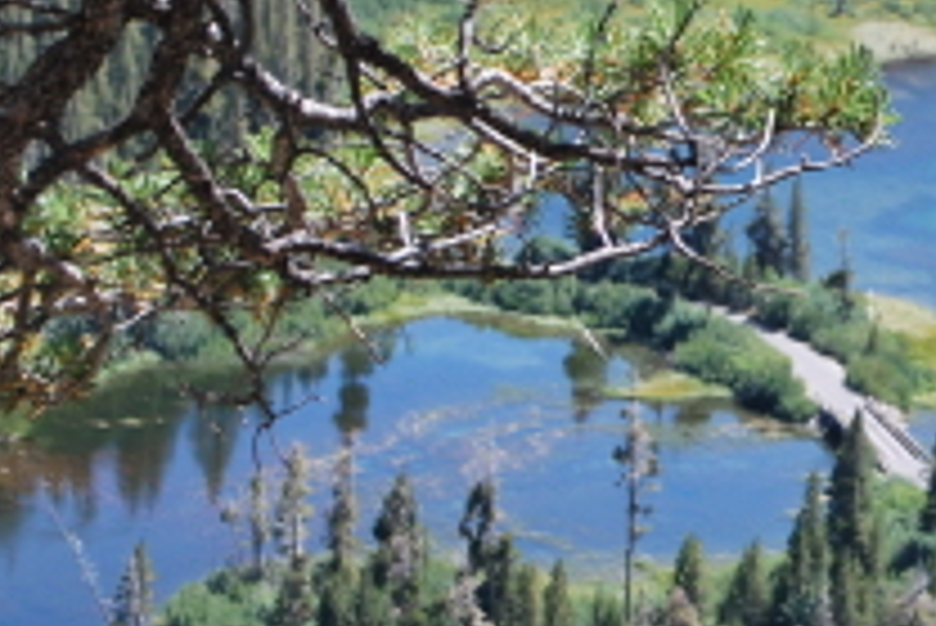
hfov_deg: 11.3
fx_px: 4597
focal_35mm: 177
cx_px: 1260
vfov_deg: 7.8
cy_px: 63
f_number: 6.3
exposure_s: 1/160
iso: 100
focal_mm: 35
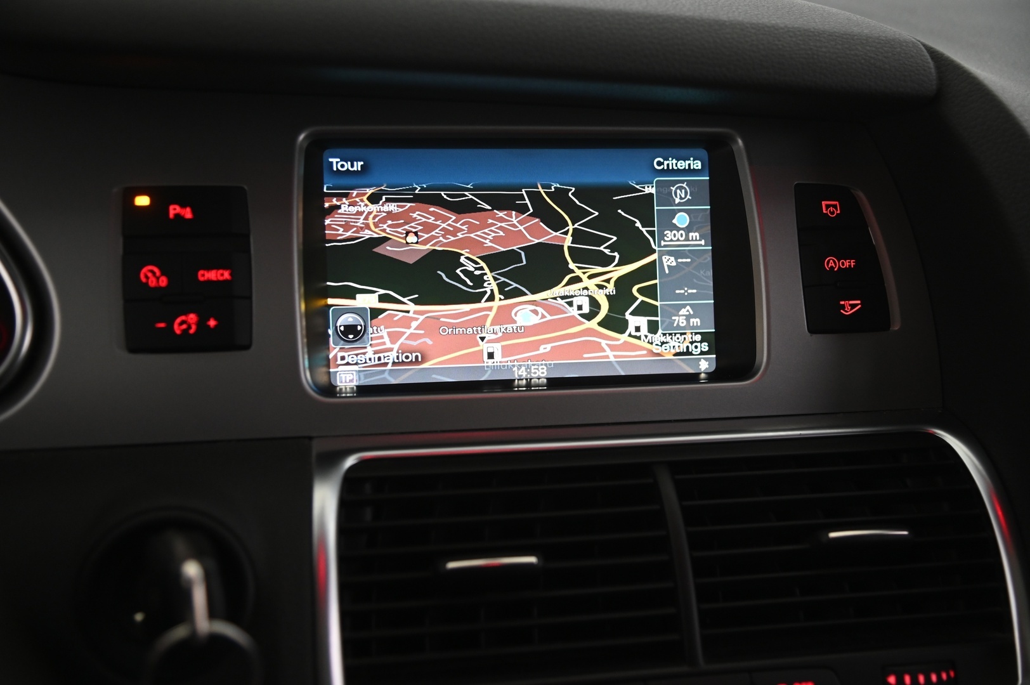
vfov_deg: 29.2
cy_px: 342
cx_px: 515
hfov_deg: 42.8
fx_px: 1315
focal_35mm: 46
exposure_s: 1/30
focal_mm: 46
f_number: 4
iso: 2000
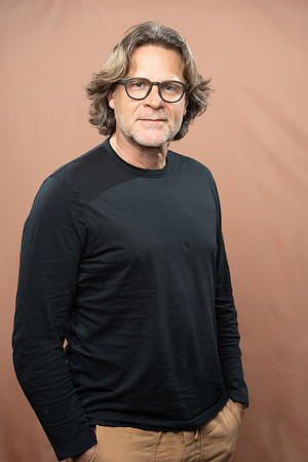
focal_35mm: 73
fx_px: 937
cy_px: 231
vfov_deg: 27.7
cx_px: 154
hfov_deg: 18.7
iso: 320
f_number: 4
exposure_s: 1/160
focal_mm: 73
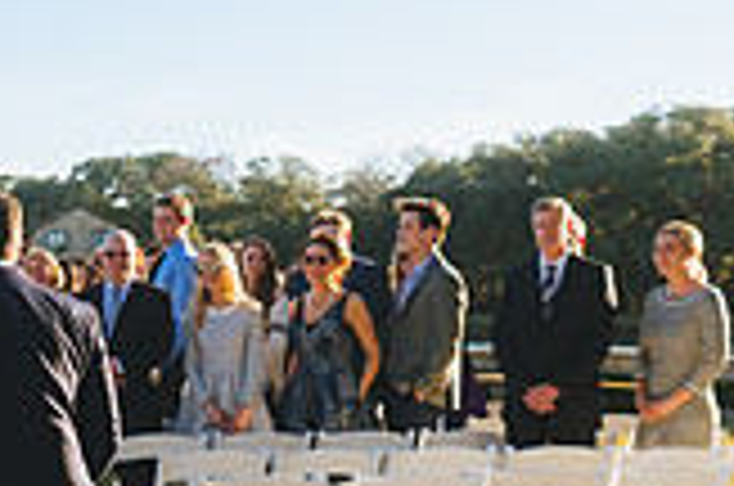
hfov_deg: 20.2
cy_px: 401
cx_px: -169
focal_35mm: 94
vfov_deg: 14.4
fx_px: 1913
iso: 100
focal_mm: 26
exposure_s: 1/640
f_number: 3.5
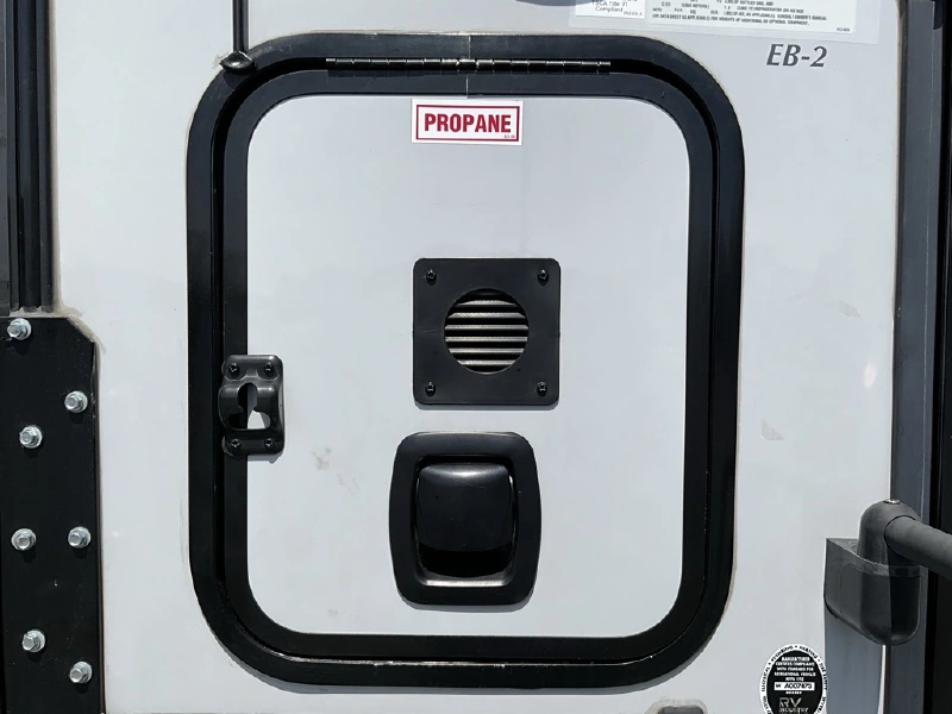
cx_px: 476
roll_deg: +0.9
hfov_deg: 61.7
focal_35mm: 29
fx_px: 798
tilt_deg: -2.7
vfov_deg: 48.2
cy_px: 357
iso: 25
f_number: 1.8
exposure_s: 1/2801
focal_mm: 3
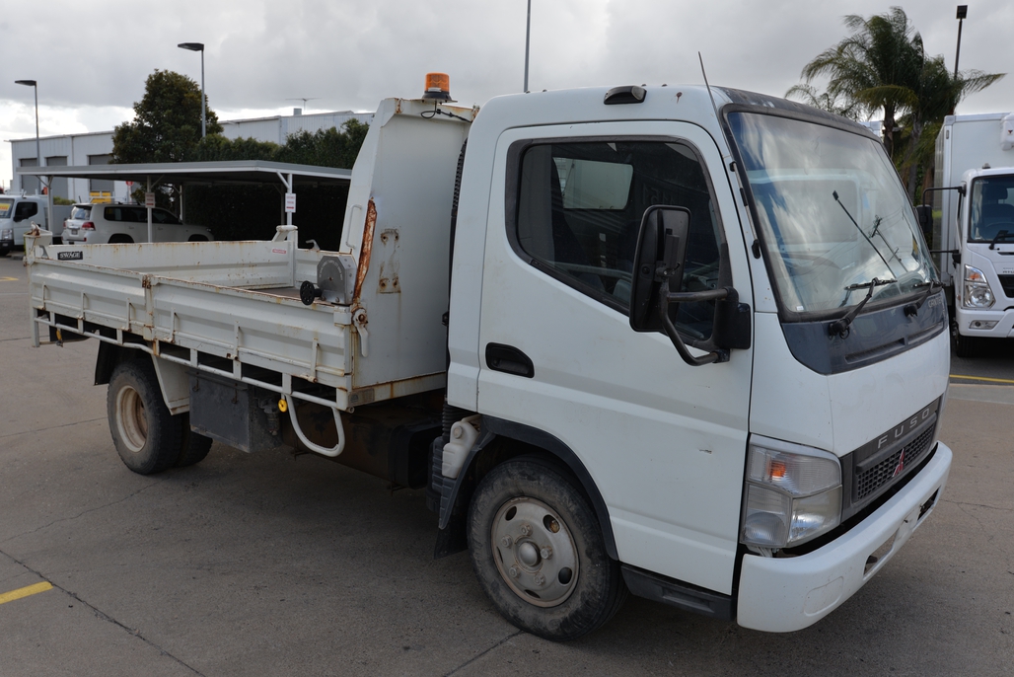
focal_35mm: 31
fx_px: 873
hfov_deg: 60.3
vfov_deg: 42.4
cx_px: 507
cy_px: 338
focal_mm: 31
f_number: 8
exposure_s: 1/250
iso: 180
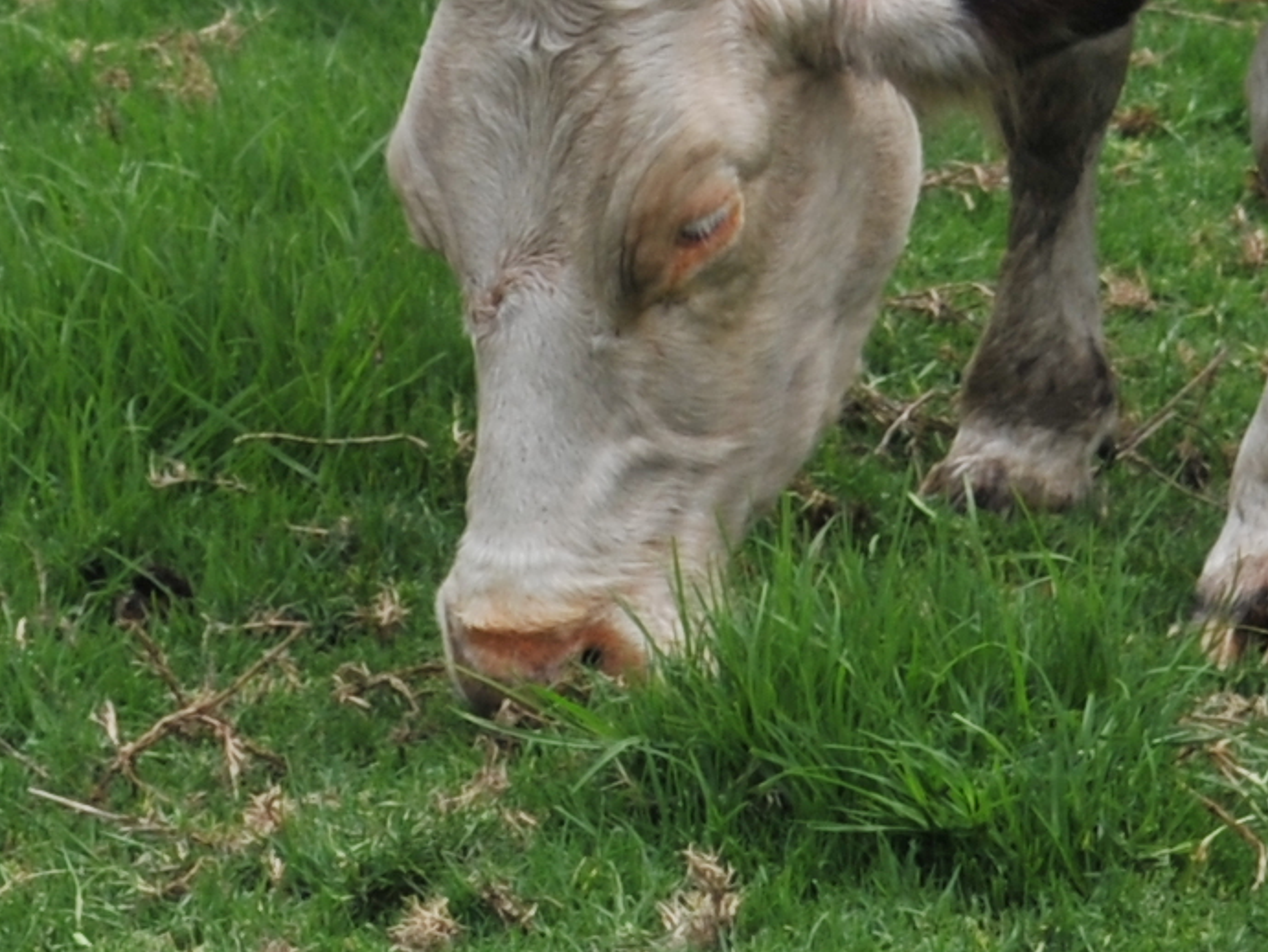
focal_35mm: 340
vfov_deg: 4.3
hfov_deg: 5.8
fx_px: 12459
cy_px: -709
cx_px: 654
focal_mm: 38
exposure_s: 1/2000
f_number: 2.8
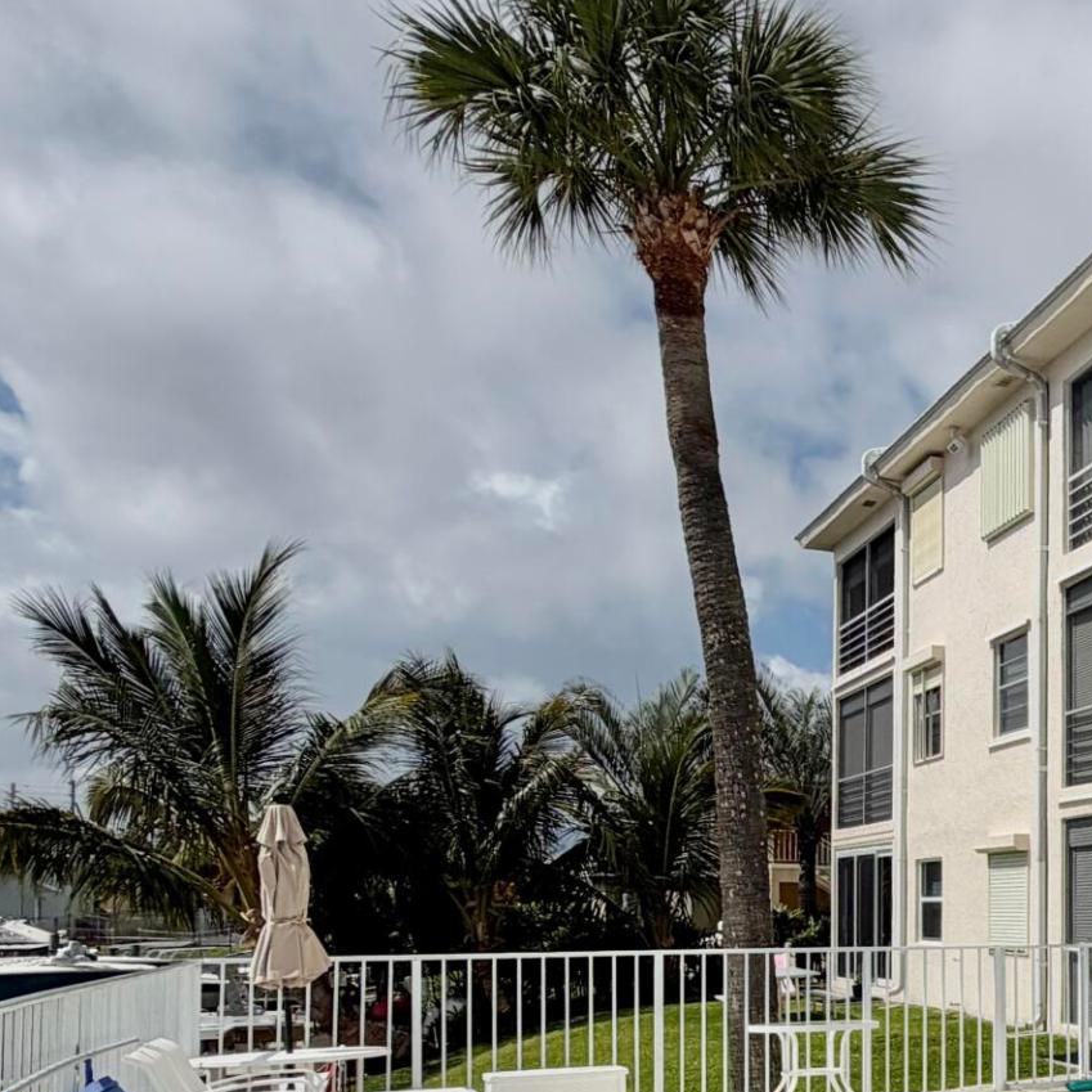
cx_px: 1356
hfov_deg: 32.1
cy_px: 885
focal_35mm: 42
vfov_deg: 38.4
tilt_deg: +0.9
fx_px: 1499
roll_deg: +0.2
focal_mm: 2.22
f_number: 2.2
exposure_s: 1/3460
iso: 20
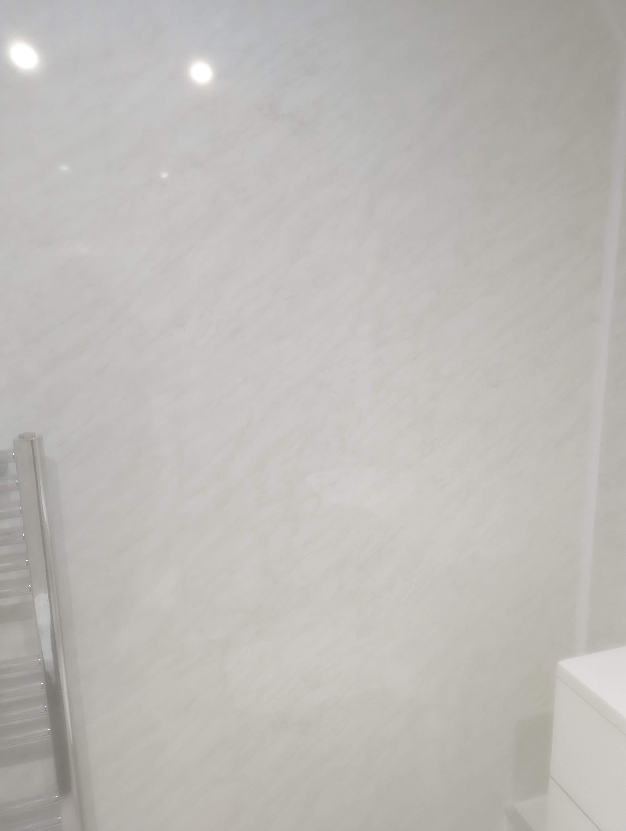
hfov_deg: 56.9
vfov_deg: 71.5
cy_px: 416
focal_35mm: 24
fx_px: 577
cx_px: 313
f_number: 1.85
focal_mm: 6.81
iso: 173
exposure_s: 1/23.8
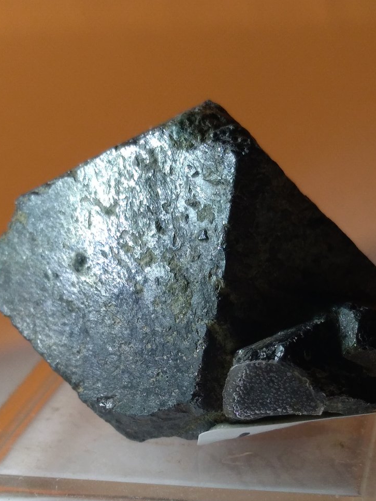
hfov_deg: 33.6
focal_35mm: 43
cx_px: 200
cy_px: 348
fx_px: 622
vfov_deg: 43.0
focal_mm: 3.54
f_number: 2
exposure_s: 1/114
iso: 100
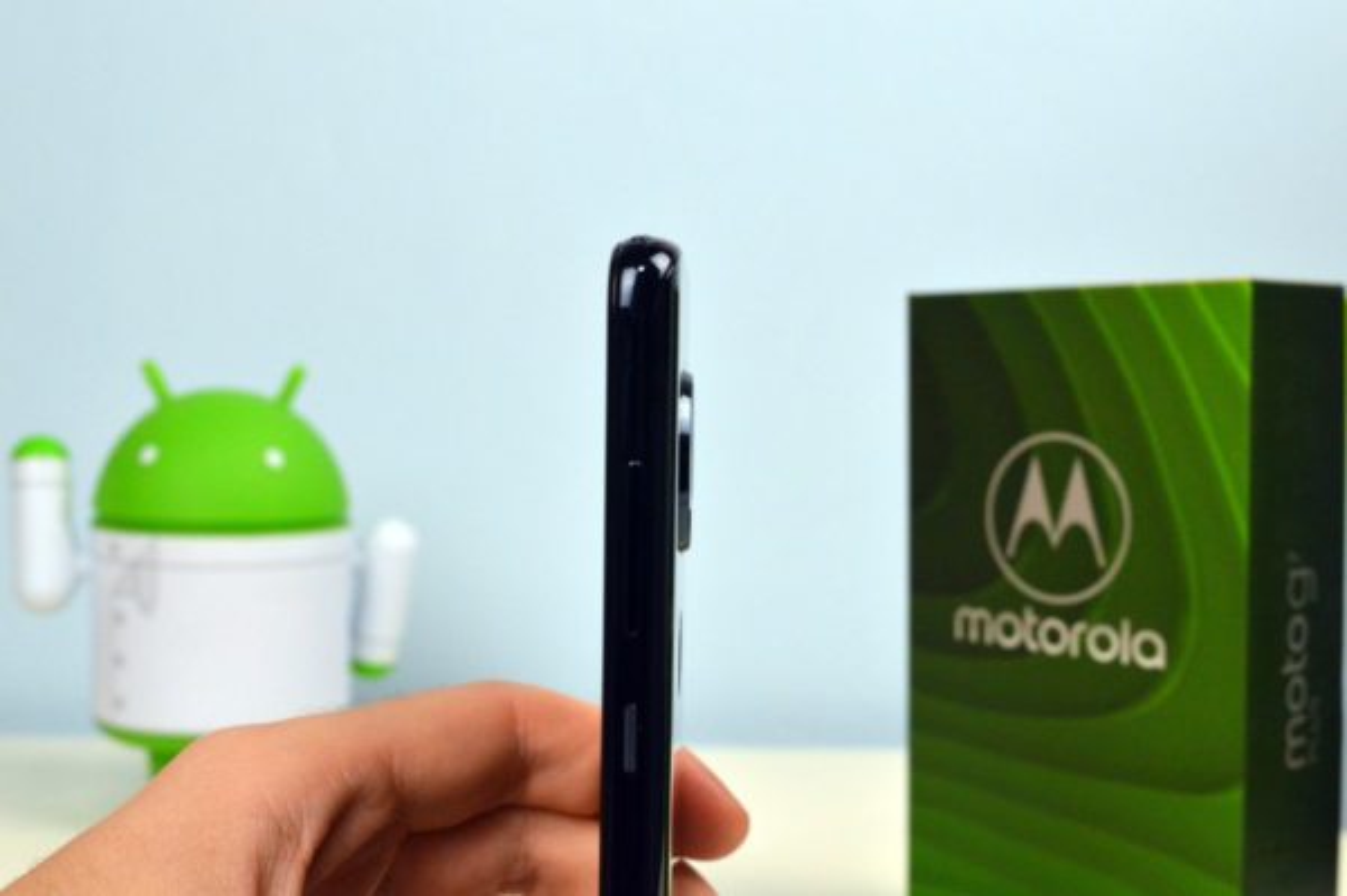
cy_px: 448
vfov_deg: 29.8
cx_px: 674
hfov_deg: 43.6
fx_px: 1682
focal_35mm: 45
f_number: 10
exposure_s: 1/80
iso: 1600
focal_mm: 30
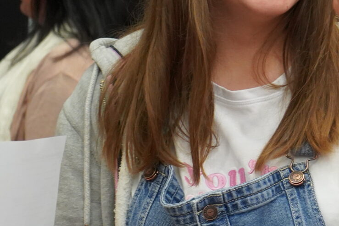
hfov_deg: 13.1
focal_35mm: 149
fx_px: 1403
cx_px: 499
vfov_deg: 9.2
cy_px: 120
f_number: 4.5
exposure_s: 1/160
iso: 4000
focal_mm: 43
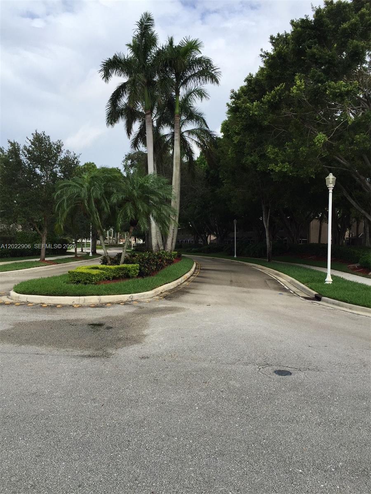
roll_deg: -1.1
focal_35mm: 29
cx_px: 186
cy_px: 247
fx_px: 414
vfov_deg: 61.7
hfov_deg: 48.2
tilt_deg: +0.7
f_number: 2.2
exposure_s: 1/1647
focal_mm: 4.15
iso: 32
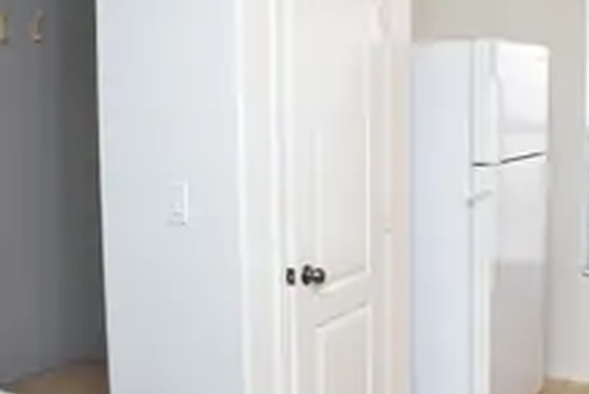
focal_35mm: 49
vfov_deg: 27.3
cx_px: 439
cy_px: 122
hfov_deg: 39.3
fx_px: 802
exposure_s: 1/100
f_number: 5
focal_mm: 18
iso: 400
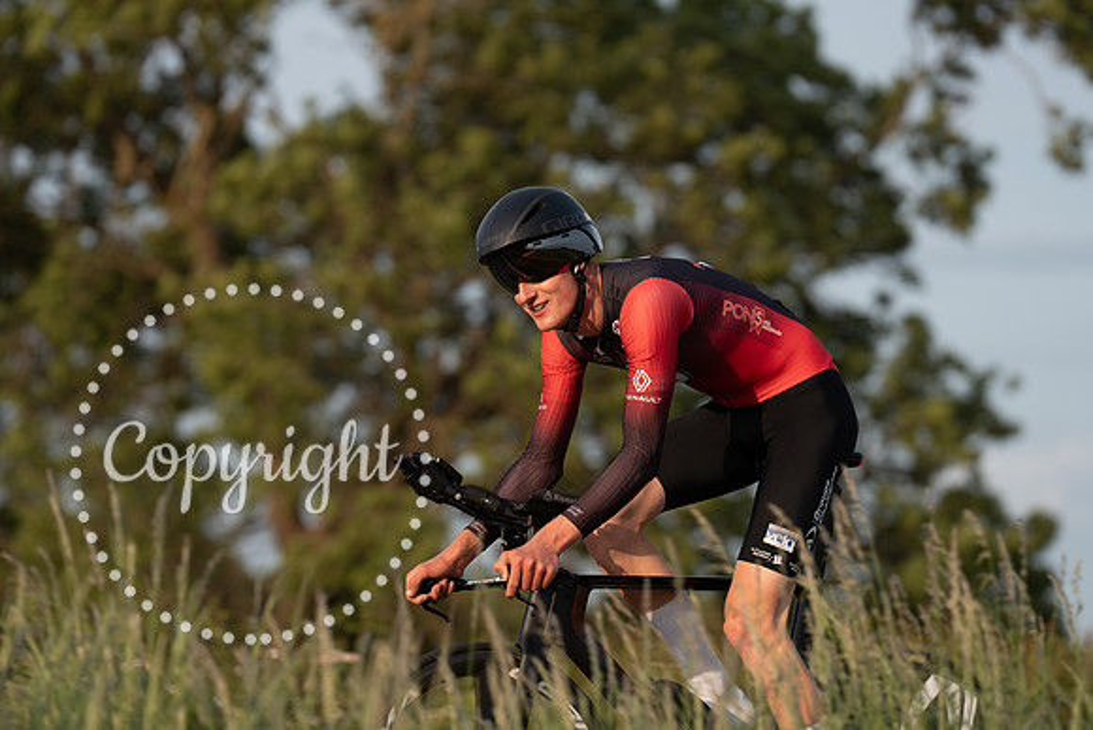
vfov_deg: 6.9
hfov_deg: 10.3
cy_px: 365
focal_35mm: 200
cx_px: 546
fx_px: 6073
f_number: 4
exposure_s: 1/1000
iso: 160
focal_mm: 200
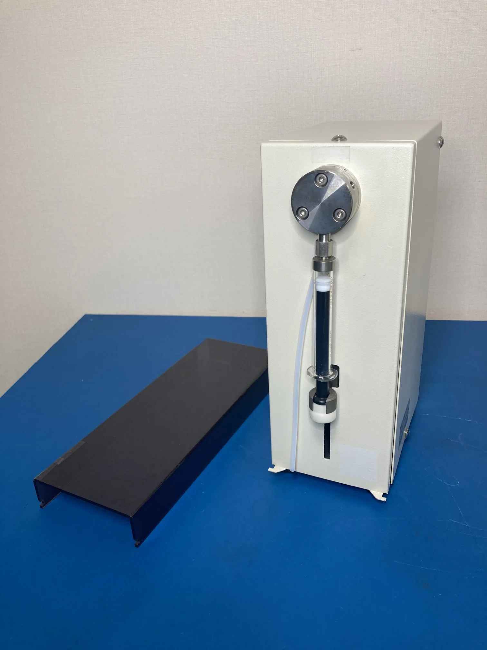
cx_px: 244
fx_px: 525
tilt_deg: -24.6
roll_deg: +4.1
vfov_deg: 63.4
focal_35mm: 28
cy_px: 325
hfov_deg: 49.7
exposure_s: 1/100
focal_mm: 3.99
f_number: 1.8
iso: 50
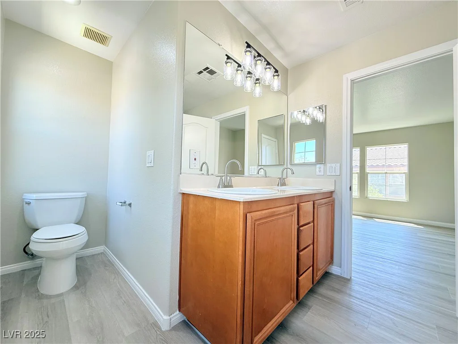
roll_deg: -1.5
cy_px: 172
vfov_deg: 85.7
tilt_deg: +2.2
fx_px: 185
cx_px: 229
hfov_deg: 102.1
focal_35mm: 14
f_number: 2.2
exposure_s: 1/120
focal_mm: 2.22
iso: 100
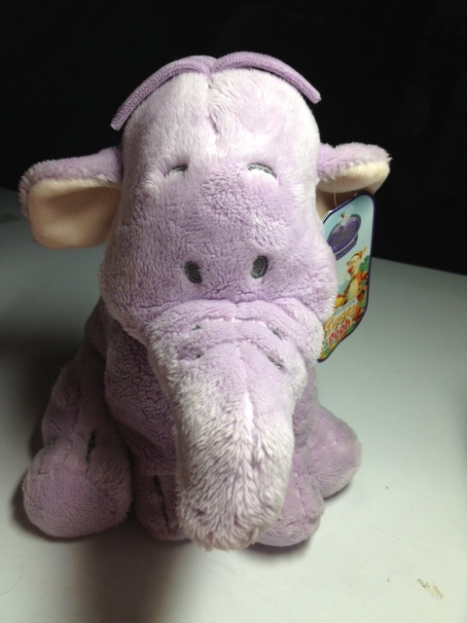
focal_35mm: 35
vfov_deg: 52.6
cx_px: 234
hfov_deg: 40.7
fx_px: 630
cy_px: 312
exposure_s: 1/120
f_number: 2.4
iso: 80
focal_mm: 4.28
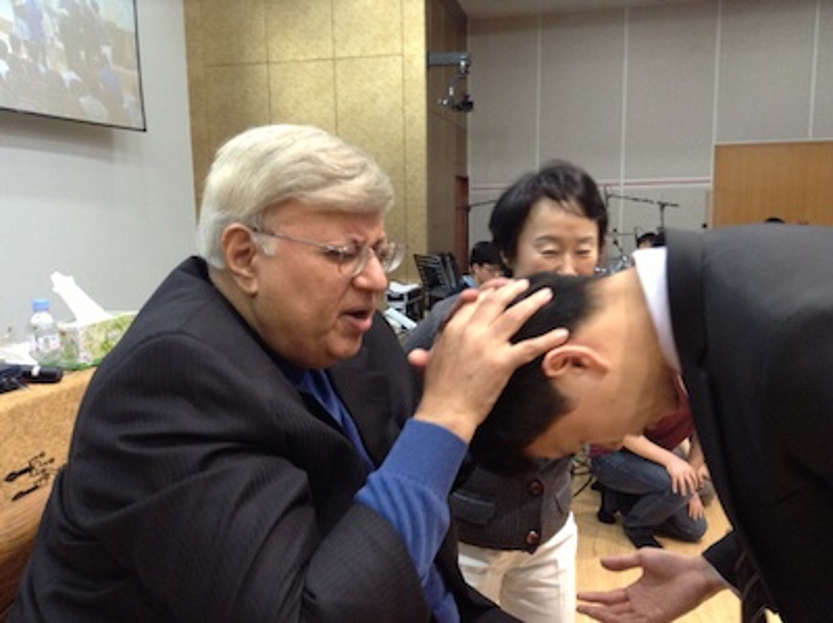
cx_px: 416
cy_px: 312
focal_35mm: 33
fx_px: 793
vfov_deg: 42.9
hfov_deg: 55.4
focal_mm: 3.3
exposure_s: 1/24
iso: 160
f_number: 2.4
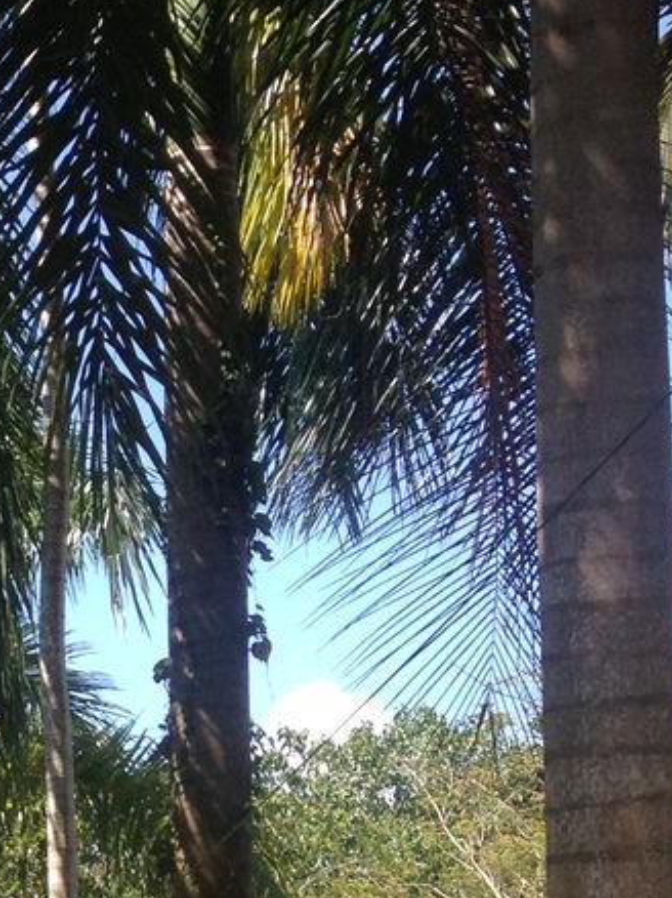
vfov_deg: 14.4
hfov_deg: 10.8
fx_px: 3316
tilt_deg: +3.1
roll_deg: +0.3
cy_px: 1335
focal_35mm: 128
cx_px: -535
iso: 50
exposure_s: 1/620
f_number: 2.4
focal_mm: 4.28
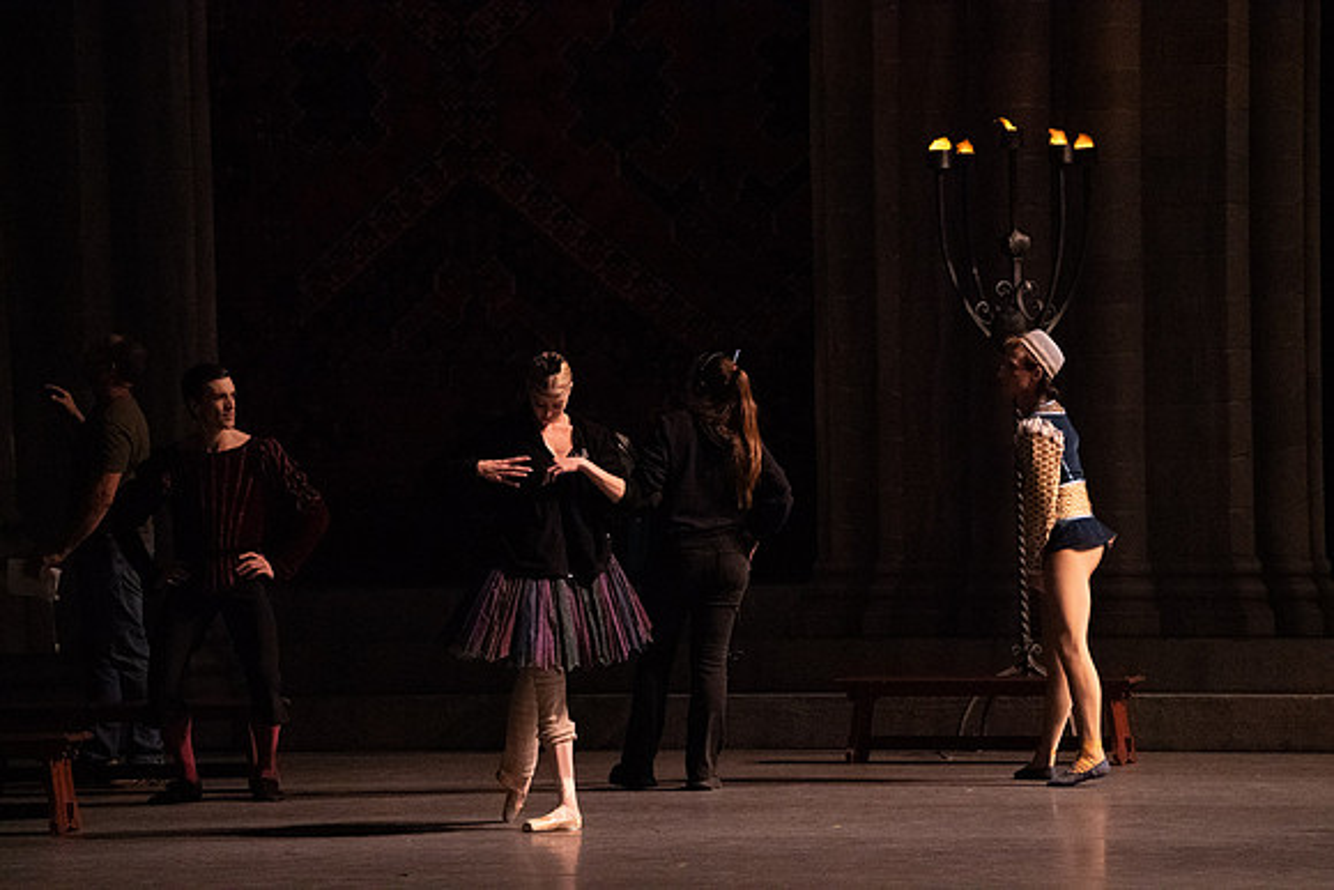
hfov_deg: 10.3
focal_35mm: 200
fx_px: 7412
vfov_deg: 6.9
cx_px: 667
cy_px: 445
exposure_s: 1/320
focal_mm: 200
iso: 25600
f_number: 6.3
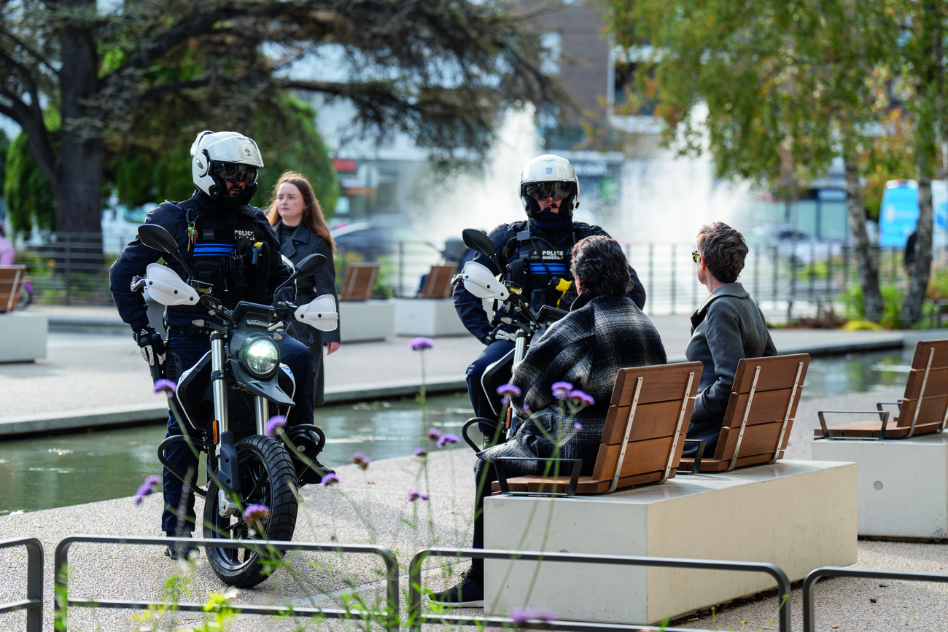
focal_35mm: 113
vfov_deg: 12.1
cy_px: 316
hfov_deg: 18.1
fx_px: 2976
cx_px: 474
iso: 160
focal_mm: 113
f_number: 3.2
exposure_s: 1/640
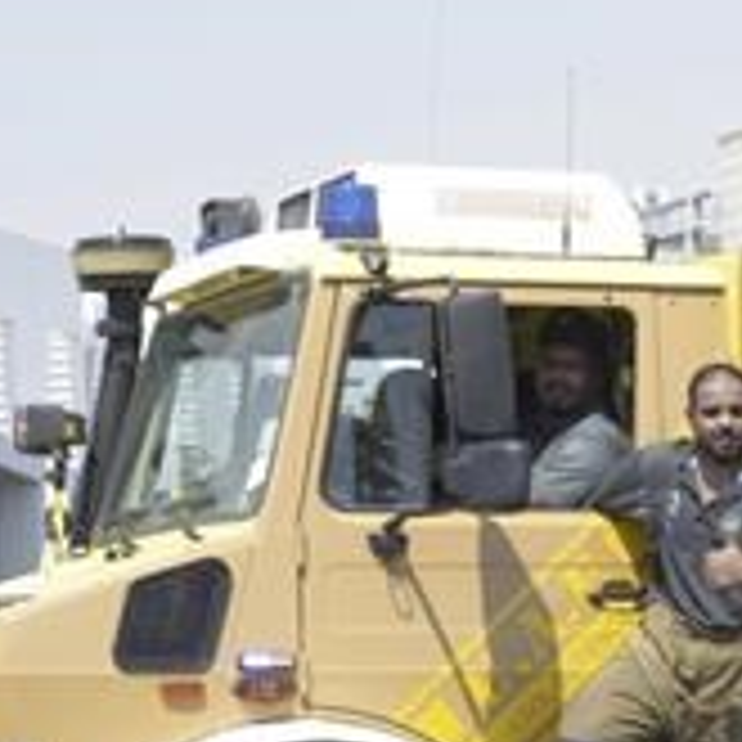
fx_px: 4535
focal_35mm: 187
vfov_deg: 9.3
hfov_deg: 9.3
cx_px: 769
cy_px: 524
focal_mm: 56
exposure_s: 1/50
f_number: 14
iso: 100
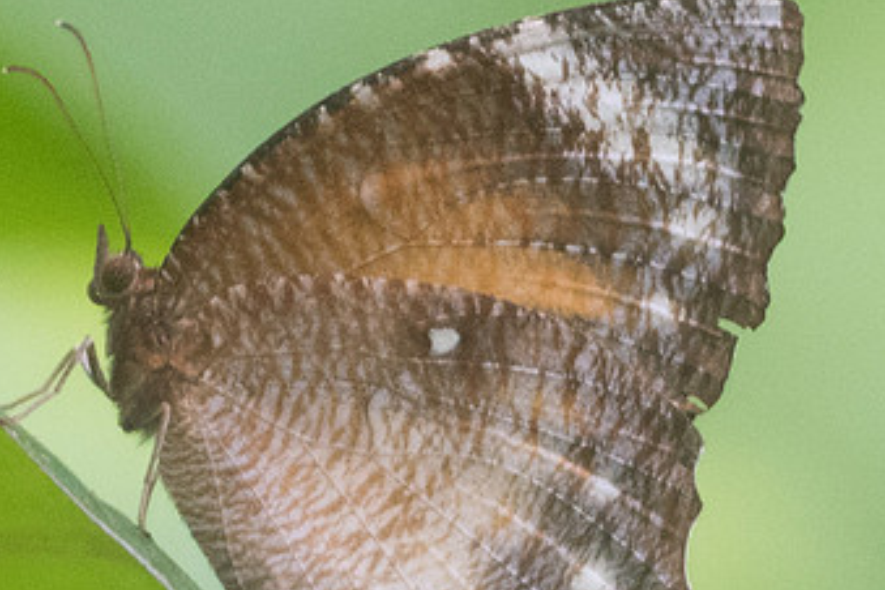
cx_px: 625
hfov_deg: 1.8
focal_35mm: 1138
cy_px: 280
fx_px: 27974
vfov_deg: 1.2
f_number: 3.2
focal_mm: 150
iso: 1250
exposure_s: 1/640
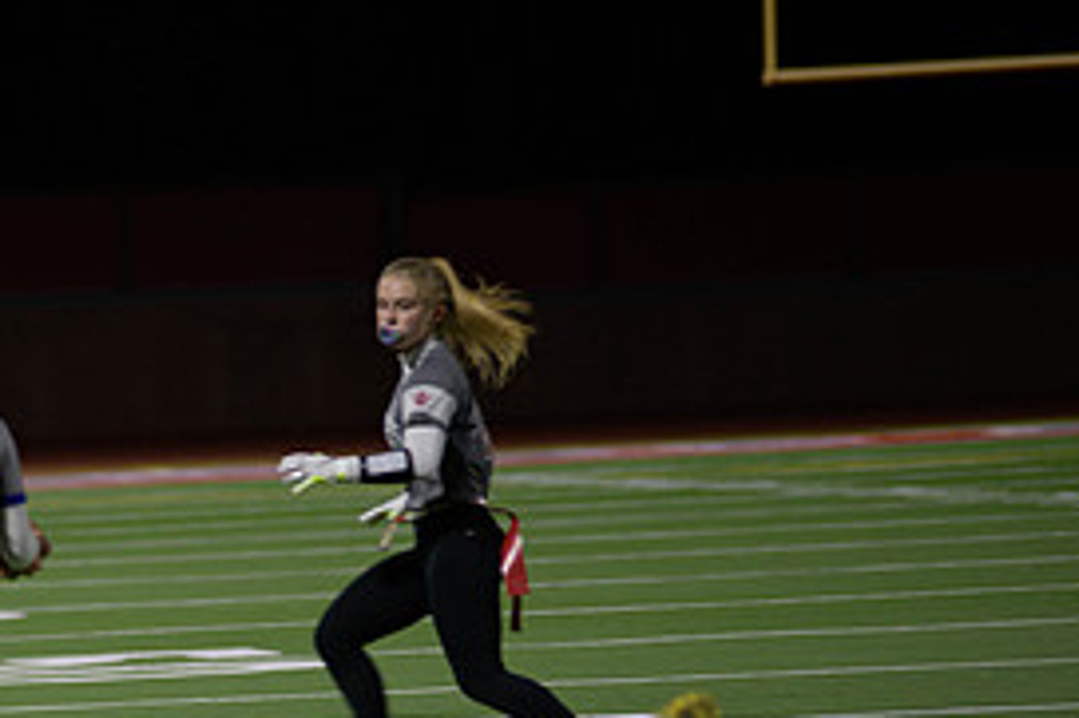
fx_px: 12790
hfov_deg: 4.8
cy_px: 732
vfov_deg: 3.2
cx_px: -28
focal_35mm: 427
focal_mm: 200
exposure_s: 1/200
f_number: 2.8
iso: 560
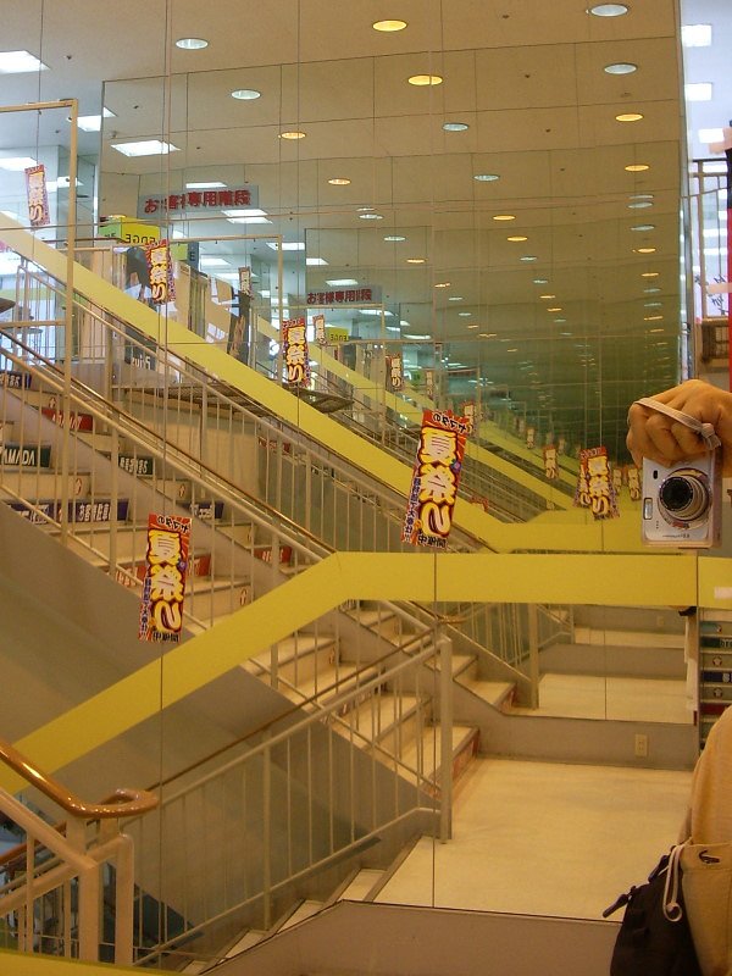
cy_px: 488
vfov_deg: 52.6
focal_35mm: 35
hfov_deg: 40.7
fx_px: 987
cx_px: 366
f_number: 2.6
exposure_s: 1/60
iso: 80
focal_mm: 5.8
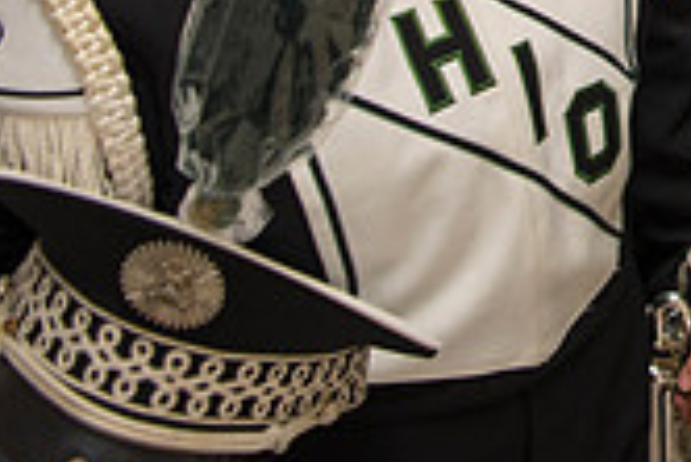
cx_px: 1016
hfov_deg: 20.8
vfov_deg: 14.8
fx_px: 1614
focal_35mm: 84
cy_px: -285
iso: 400
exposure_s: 1/100
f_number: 3.2
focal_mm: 24
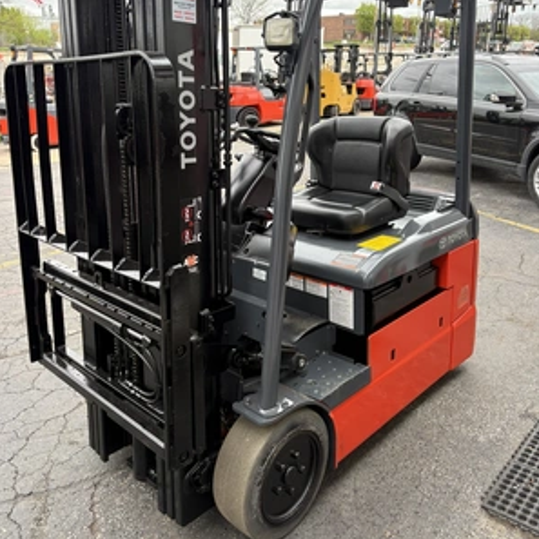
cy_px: 211
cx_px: 269
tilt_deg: -14.9
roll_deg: +0.0
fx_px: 546
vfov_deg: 52.1
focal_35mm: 31
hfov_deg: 52.5
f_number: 1.6
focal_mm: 5.96
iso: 64
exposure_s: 1/236
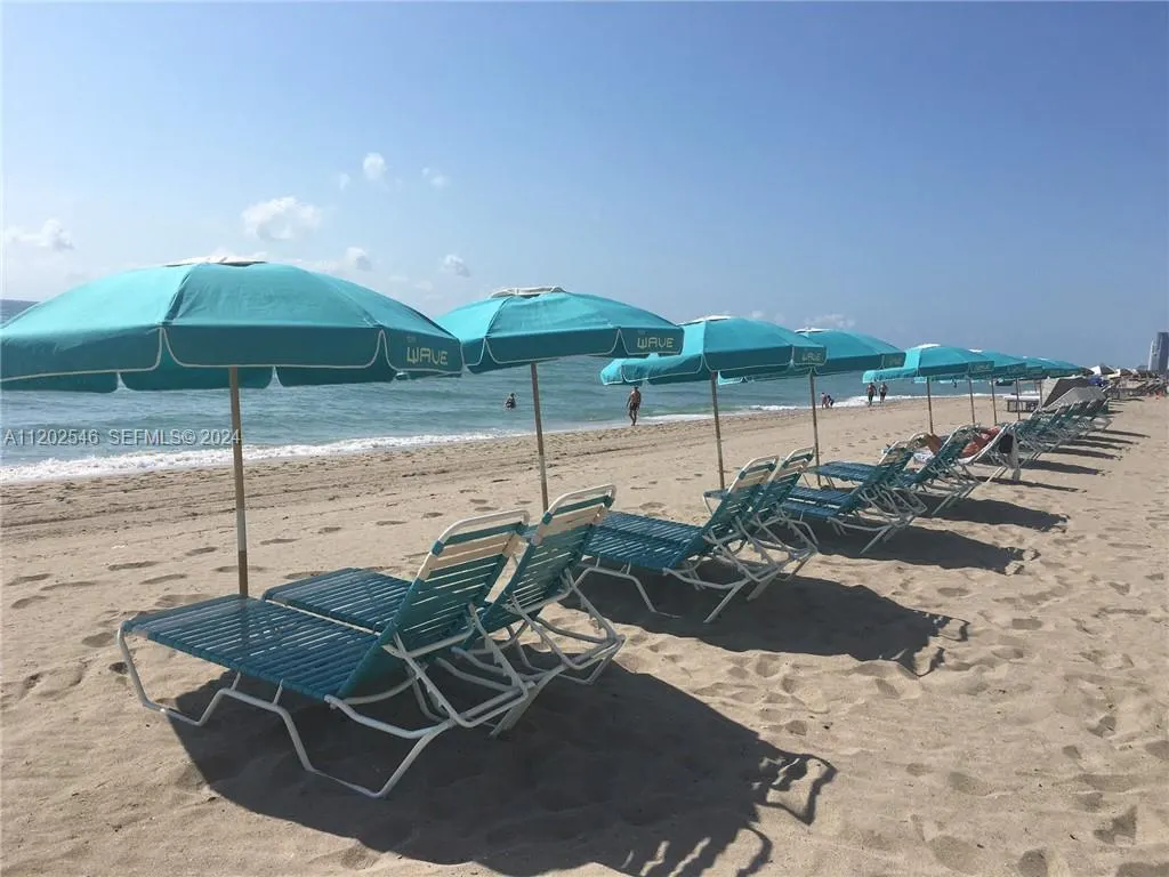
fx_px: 979
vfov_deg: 48.2
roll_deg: -3.1
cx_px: 584
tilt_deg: -6.0
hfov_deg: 61.7
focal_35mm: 29
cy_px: 438
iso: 25
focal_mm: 4.15
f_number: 2.2
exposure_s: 1/3077
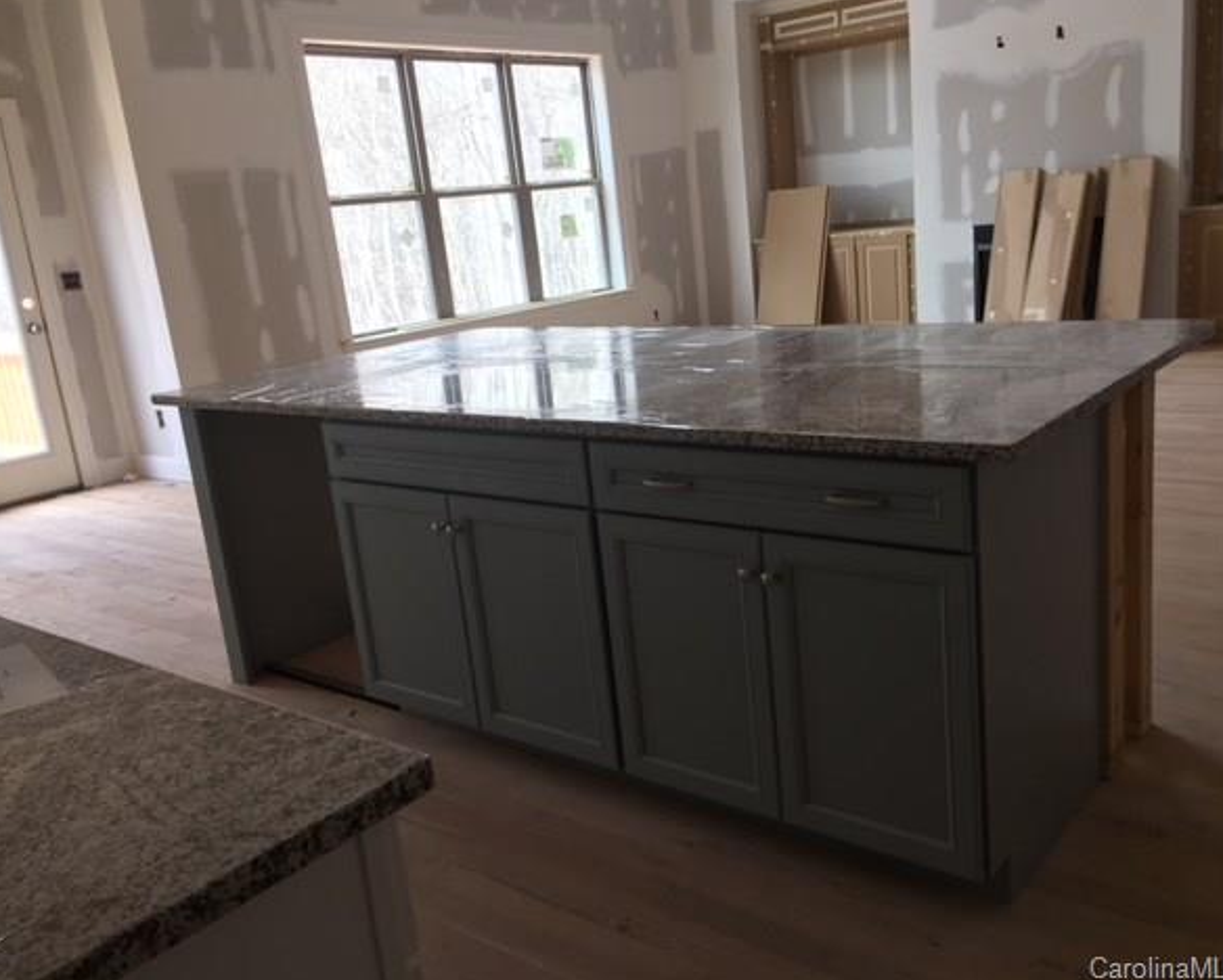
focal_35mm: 31
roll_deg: +5.5
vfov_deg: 47.2
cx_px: 660
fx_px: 1123
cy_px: 486
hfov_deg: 57.1
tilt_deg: -14.9
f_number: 2.2
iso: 25
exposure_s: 1/60
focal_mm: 4.15
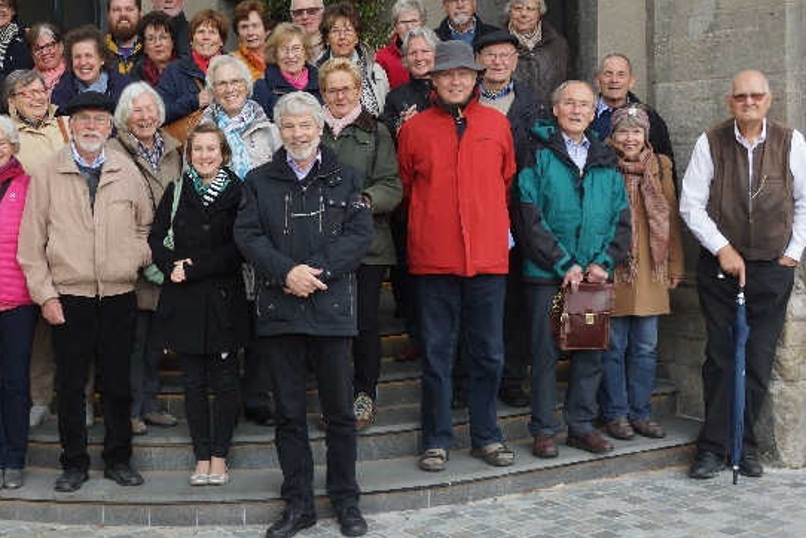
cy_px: 251
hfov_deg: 32.2
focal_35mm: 62
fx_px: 1389
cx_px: 306
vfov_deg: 21.9
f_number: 4.5
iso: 100
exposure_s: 1/90
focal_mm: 28
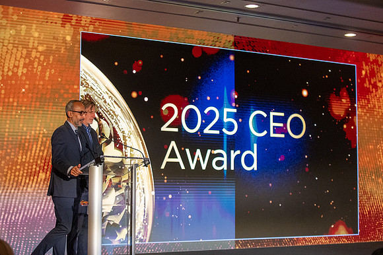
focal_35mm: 70
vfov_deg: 19.4
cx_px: 192
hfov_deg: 28.9
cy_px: 128
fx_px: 744
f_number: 2.8
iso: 6400
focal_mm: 70
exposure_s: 1/800
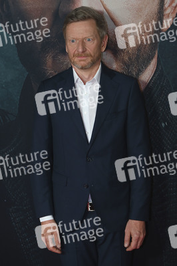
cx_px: 88
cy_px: 133
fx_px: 850
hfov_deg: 11.9
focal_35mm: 115
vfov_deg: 17.8
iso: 1250
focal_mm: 115
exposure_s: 1/100
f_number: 6.3
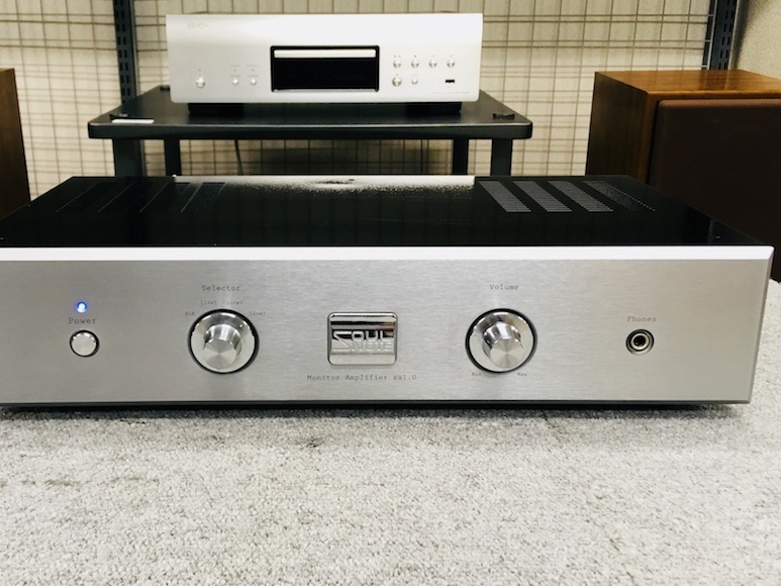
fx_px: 812
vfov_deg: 39.6
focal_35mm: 36
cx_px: 333
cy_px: 253
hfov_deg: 51.2
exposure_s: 1/30
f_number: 2.2
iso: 100
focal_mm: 4.15
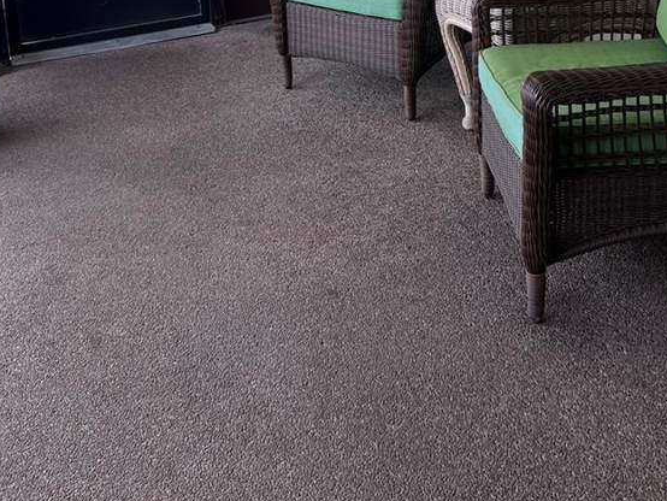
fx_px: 964
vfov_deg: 25.8
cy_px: -116
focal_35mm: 50
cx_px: 432
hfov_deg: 37.8
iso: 40
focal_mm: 5.7
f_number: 1.5
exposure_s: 1/156
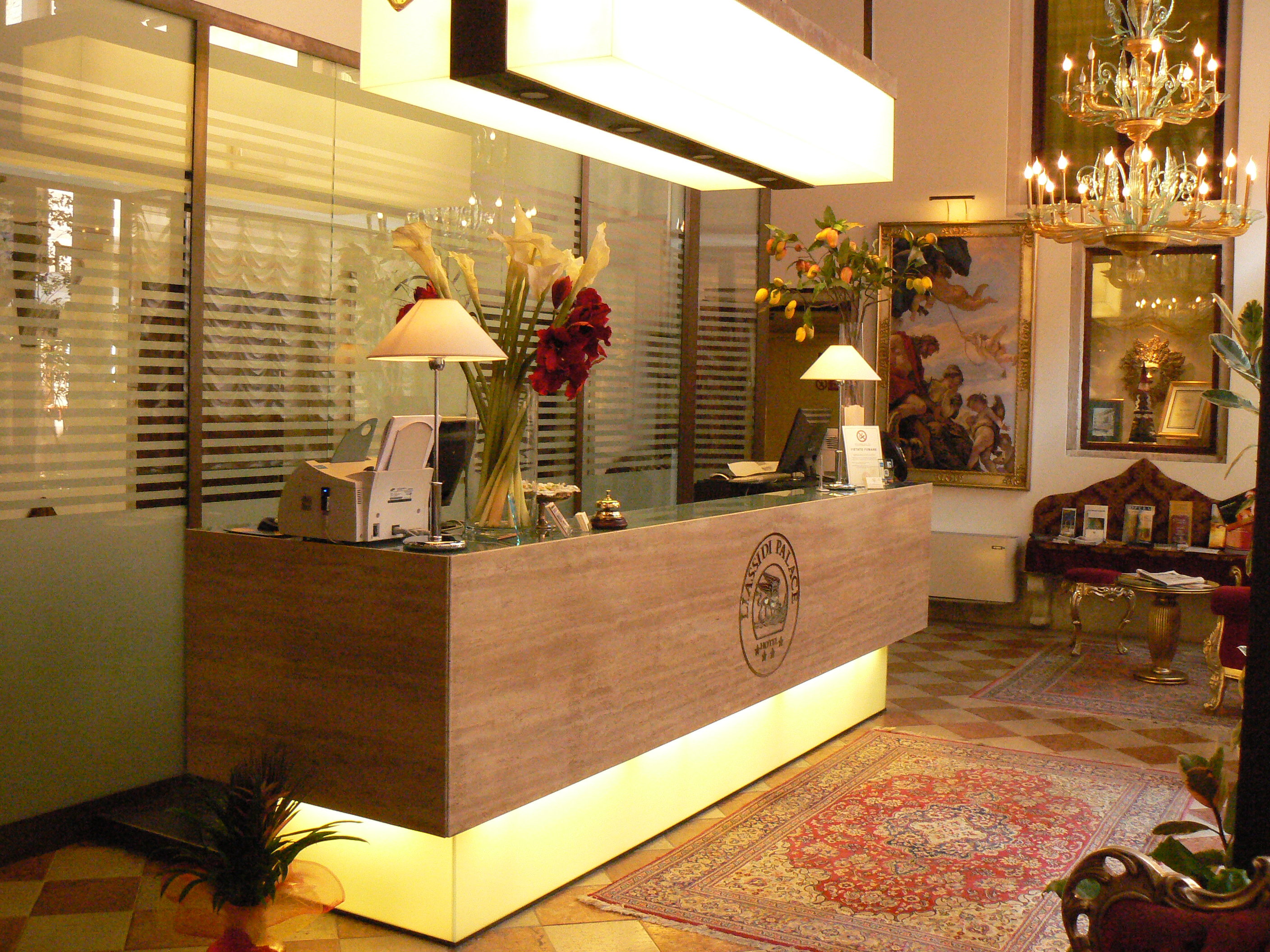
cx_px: 635
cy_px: 476
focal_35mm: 36
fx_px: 1321
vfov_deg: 39.7
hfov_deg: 51.4
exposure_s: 1/50
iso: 400
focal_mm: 6
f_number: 5
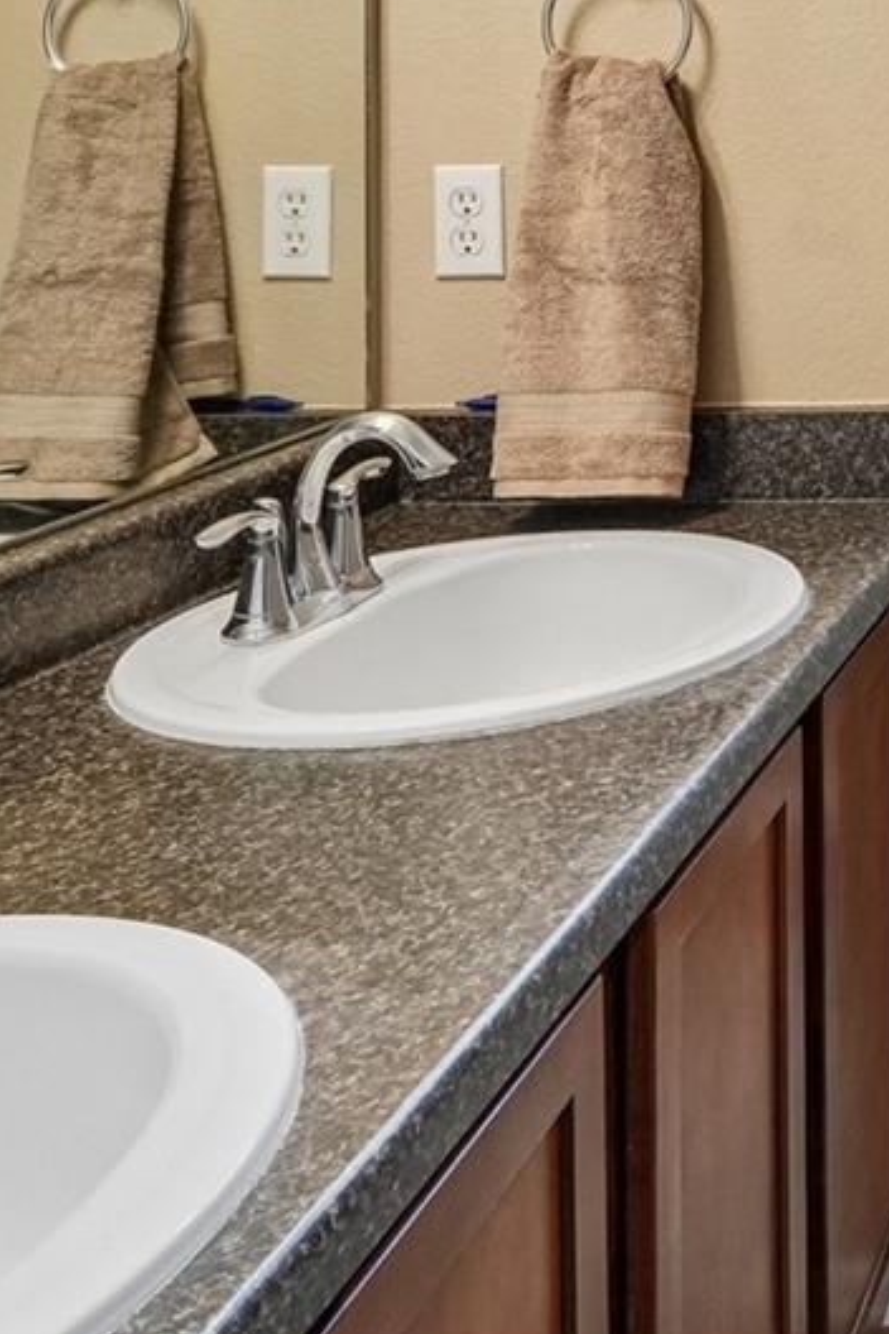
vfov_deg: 38.9
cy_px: 68
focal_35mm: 46
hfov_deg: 23.9
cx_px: 1293
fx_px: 1704
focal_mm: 10
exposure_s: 1/6
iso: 800
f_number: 8
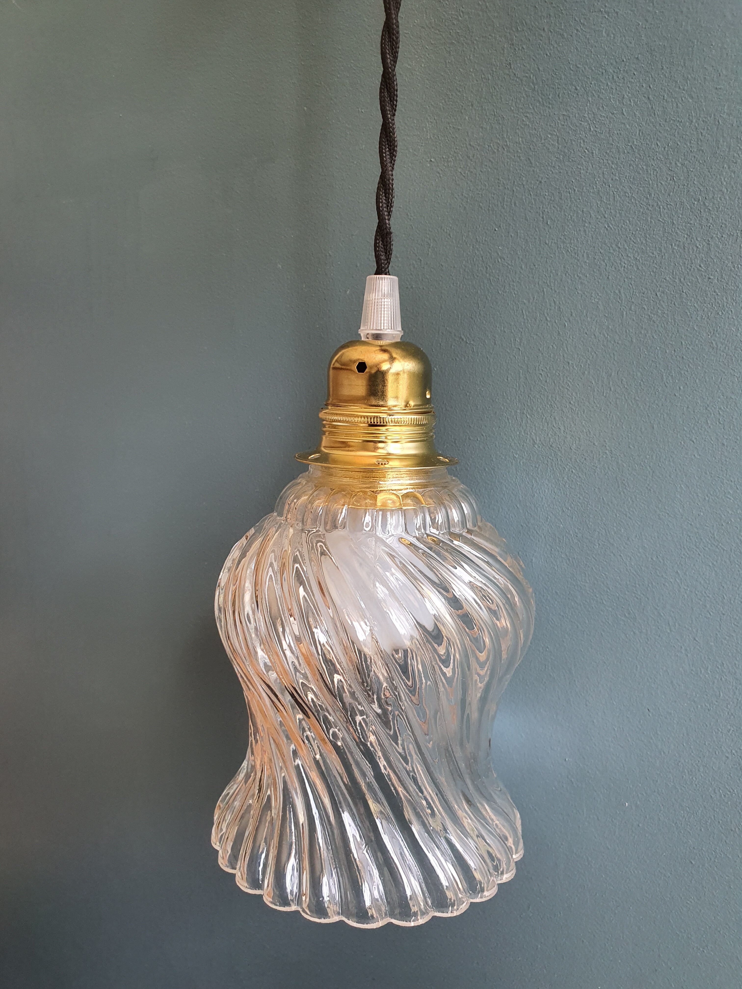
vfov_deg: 67.3
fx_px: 743
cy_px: 494
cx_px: 371
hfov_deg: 53.1
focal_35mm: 26
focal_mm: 4.3
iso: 160
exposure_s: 1/100
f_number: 2.4
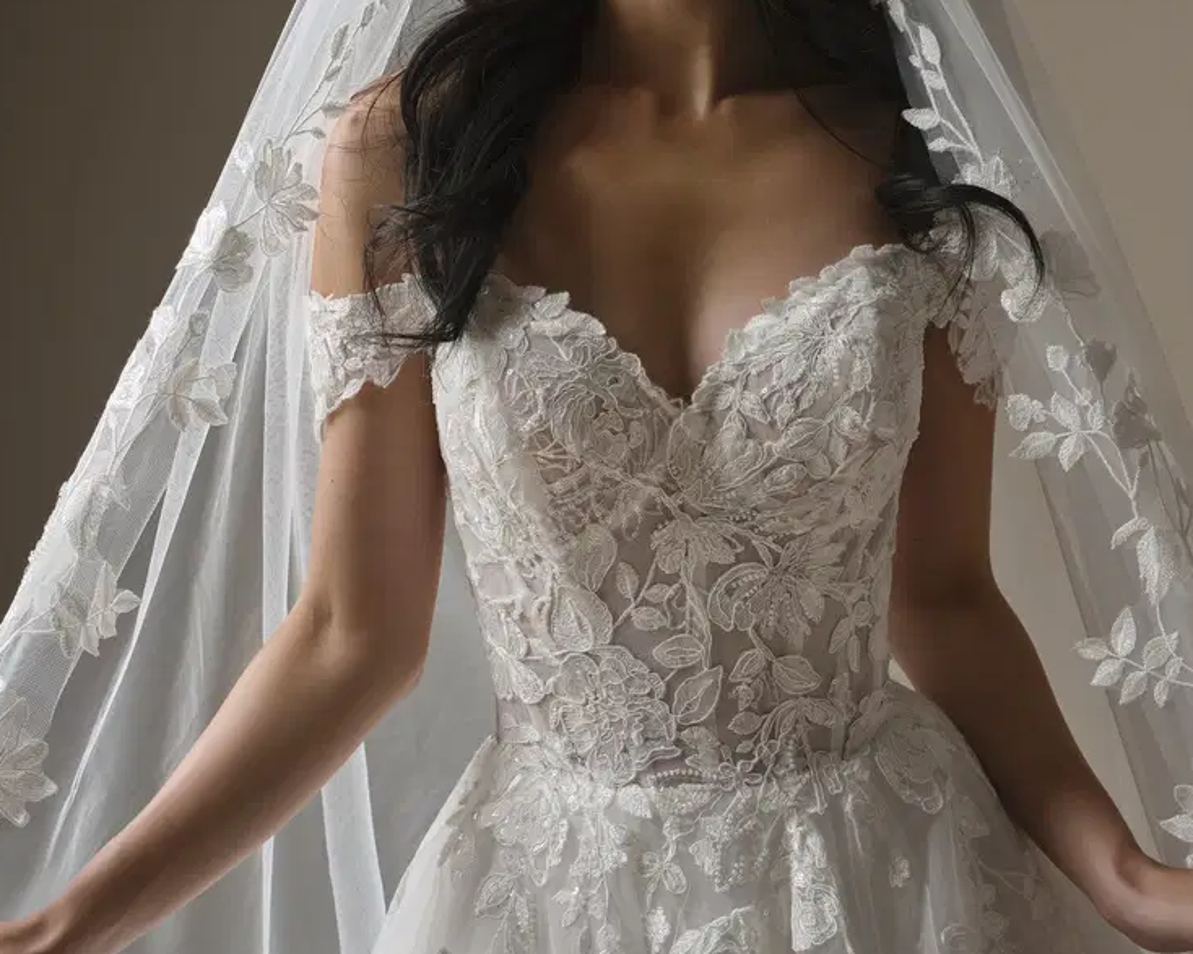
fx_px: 2648
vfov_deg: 20.3
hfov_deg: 25.4
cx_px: 696
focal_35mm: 75
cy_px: 276
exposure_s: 1/125
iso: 500
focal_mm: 59.8
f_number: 10
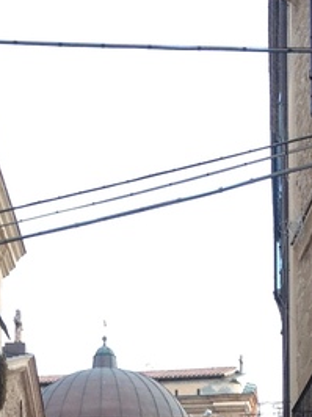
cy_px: 604
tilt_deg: +8.7
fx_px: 1902
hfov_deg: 9.4
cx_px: 88
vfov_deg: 12.0
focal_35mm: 158
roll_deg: +0.4
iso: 64
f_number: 2.4
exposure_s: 1/60
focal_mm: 4.28
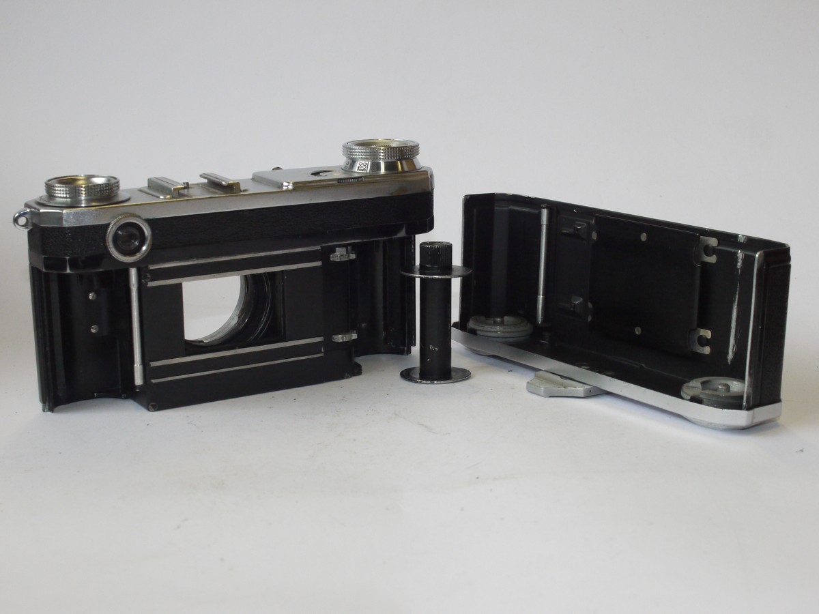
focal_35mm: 60
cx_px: 410
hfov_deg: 32.2
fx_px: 1420
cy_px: 307
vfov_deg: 24.4
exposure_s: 1/125
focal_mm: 30
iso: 800
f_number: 10
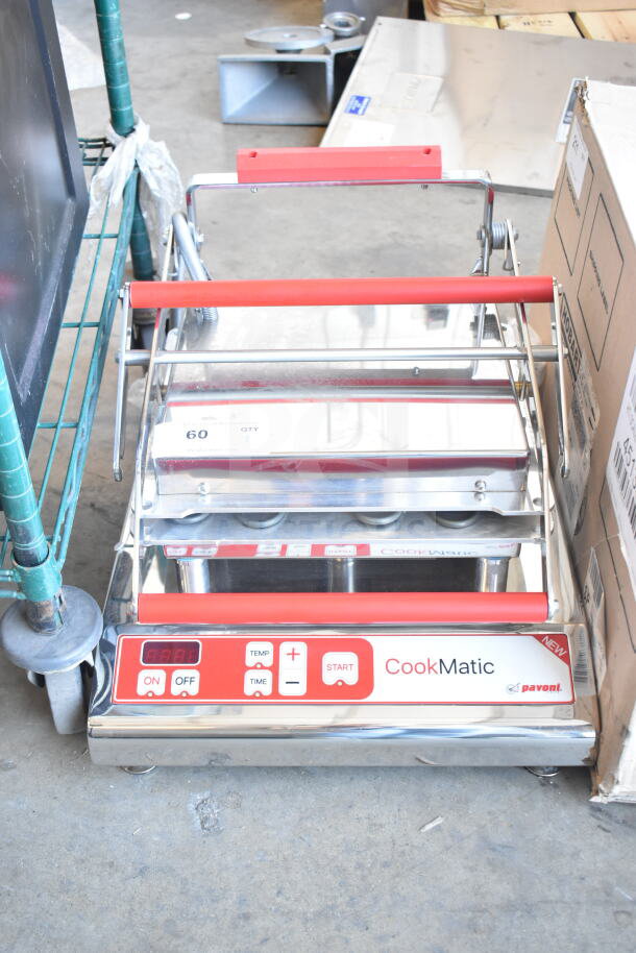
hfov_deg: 30.9
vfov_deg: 44.9
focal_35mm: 44
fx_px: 1152
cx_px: 318
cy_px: 476
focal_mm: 29
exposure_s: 1/80
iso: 1600
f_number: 4.5
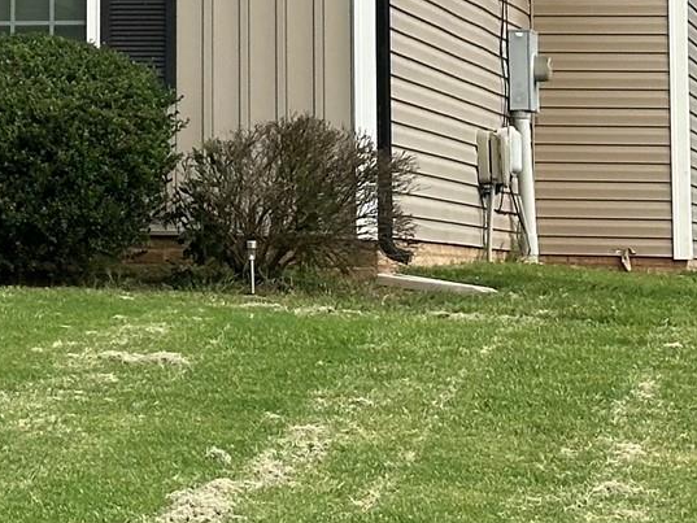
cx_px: -265
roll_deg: -1.0
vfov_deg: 8.0
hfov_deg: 10.5
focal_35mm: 183
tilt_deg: +6.9
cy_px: -171
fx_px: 3686
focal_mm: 6.86
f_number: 1.78
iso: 64
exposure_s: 1/587
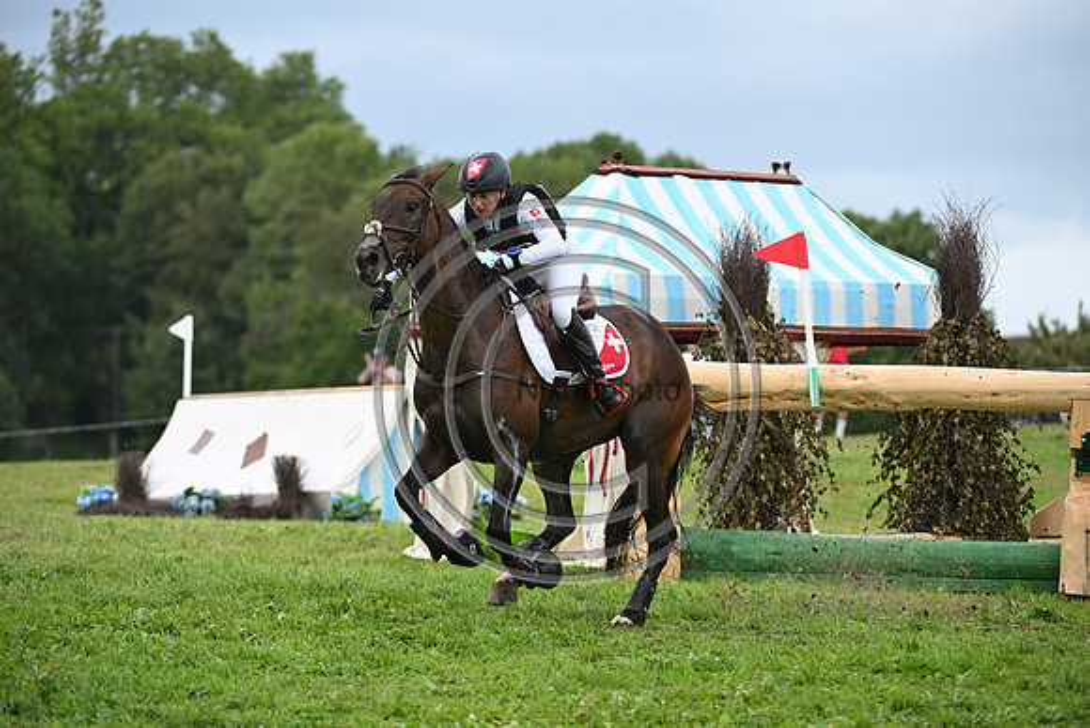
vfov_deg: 6.9
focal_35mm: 200
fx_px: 6057
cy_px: 364
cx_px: 545
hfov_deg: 10.3
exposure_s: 1/1600
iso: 720
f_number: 5
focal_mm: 200
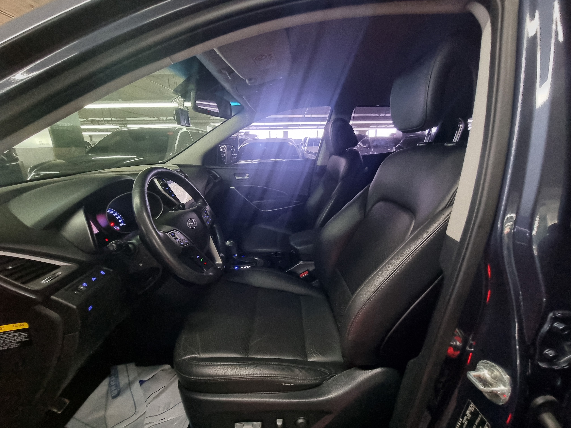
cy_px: 214
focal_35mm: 13
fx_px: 214
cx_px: 286
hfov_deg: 106.2
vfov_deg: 89.9
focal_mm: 2.2
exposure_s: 1/25
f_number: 2.2
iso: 1250
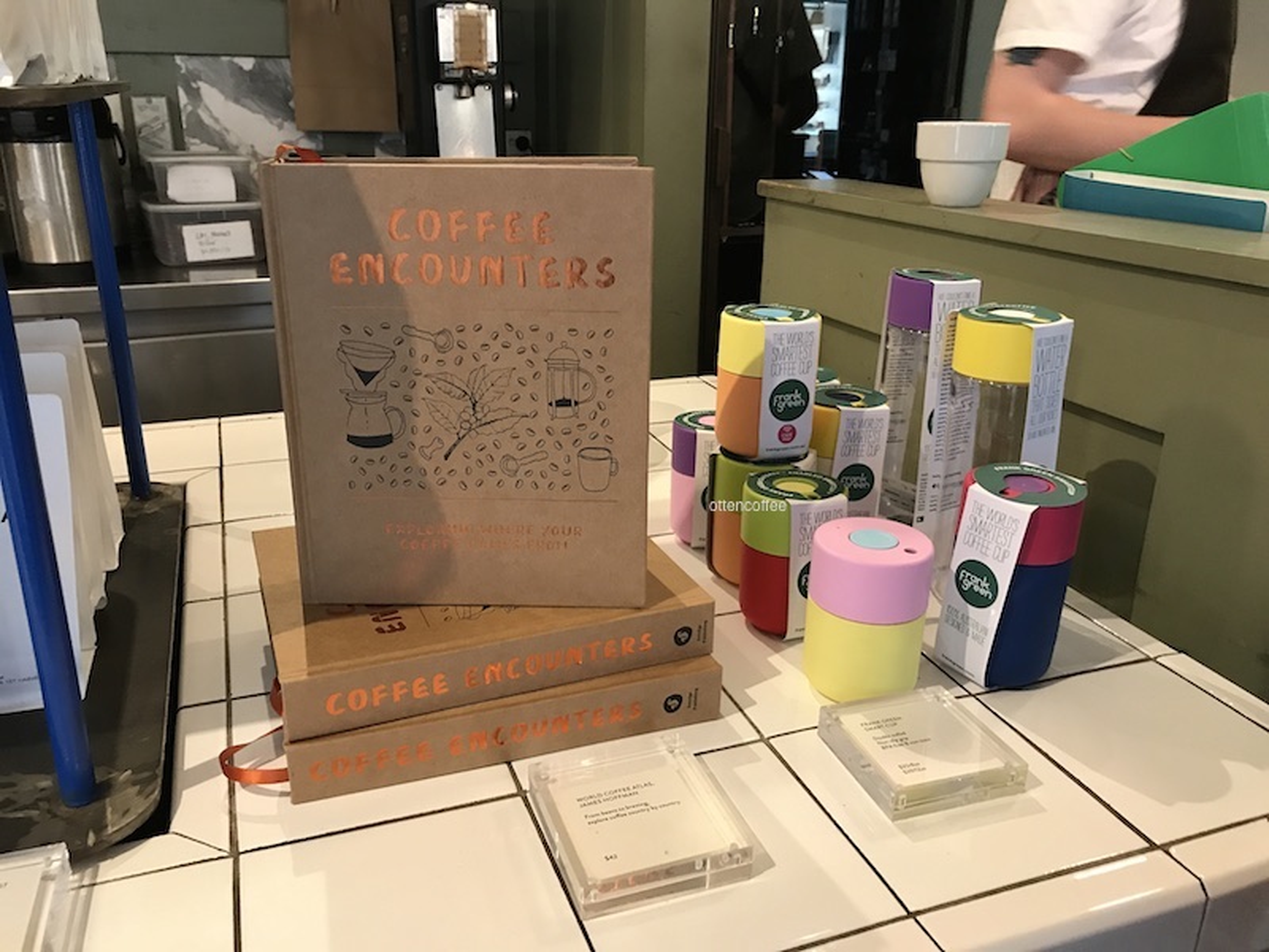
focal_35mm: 28
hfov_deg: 63.4
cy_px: 476
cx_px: 634
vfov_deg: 49.7
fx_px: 1026
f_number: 1.8
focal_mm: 3.99
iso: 64
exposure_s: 1/17
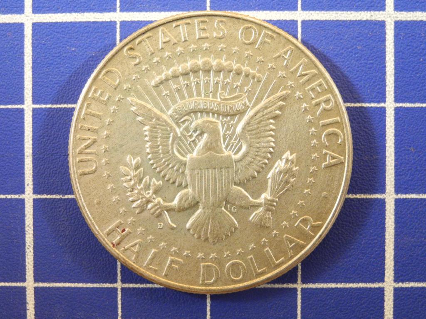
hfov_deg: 52.6
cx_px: 213
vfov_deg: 40.7
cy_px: 160
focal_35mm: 35
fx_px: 431
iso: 400
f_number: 3.2
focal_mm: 7.4
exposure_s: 1/24.7
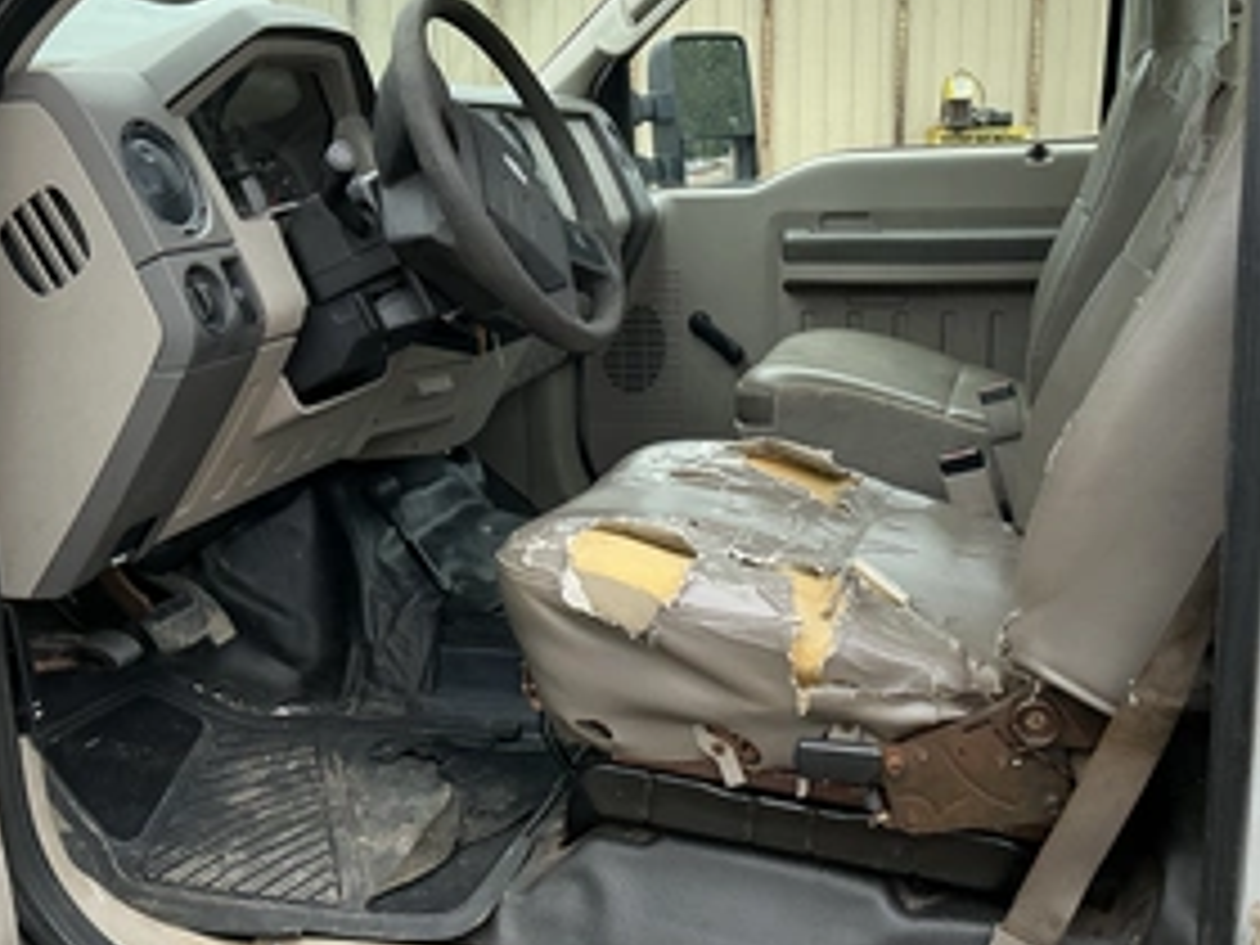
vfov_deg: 35.9
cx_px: 666
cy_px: 414
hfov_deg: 46.8
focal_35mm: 40
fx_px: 1456
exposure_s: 1/254
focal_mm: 3
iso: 25
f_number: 1.8
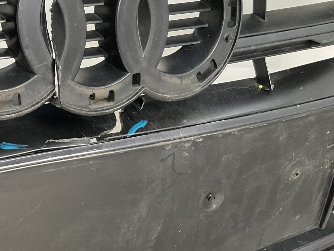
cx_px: 16
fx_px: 618
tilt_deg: -20.1
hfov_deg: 28.7
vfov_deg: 22.9
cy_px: 93
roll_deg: -2.2
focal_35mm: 64
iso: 50
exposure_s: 1/120
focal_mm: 3
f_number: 1.8
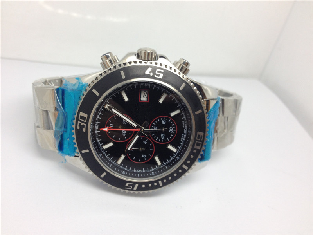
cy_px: 118
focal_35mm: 35
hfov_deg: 52.6
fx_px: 316
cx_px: 156
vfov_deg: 40.7
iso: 64
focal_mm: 4.28
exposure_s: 1/100
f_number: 2.4
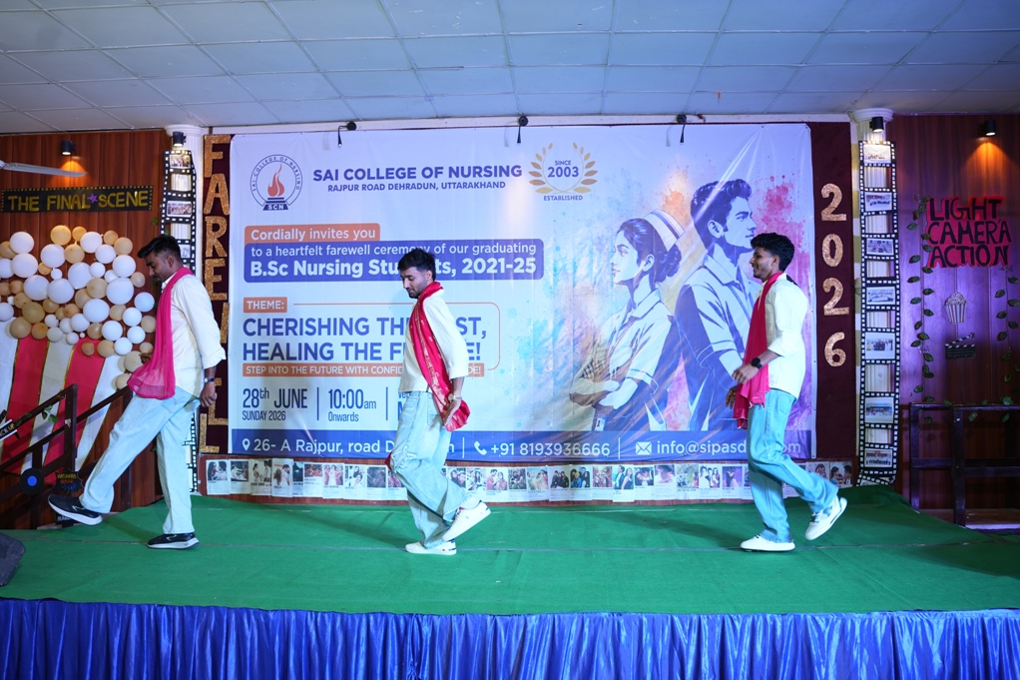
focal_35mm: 36
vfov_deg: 36.9
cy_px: 339
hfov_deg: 53.1
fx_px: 1020
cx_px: 517
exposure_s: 1/200
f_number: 2.8
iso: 320
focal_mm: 35
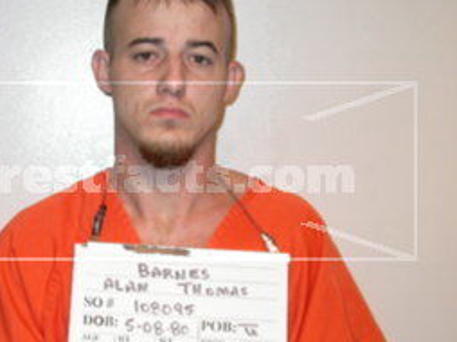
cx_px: 148
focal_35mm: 83
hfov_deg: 23.5
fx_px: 1095
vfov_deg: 17.7
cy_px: 172
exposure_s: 1/73.2
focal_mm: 12.7
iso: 100
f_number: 3.1
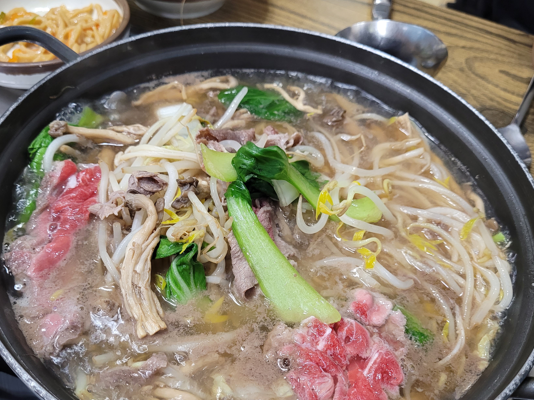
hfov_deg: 56.8
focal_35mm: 32
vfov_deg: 44.0
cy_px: 234
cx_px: 248
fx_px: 494
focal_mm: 5.4
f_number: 1.8
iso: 250
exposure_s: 1/39
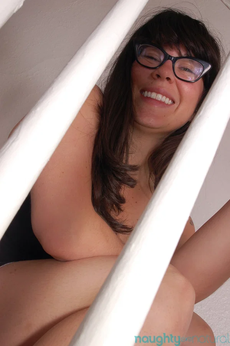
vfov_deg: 46.4
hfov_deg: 31.8
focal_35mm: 42
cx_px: 115
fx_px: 403
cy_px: 173
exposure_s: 1/250
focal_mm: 28
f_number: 16
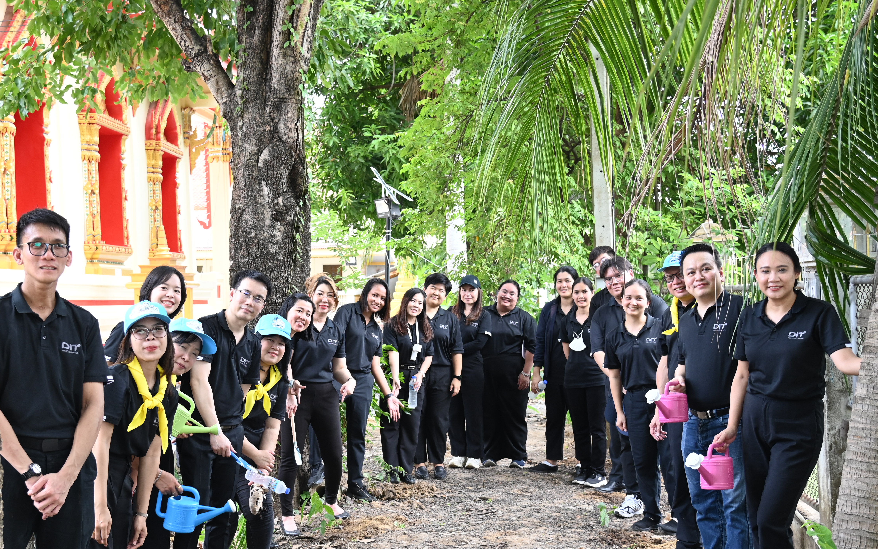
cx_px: 388
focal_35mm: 52
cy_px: 341
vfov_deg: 24.8
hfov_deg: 38.8
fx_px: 1244
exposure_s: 1/125
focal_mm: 38
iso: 900
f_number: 5
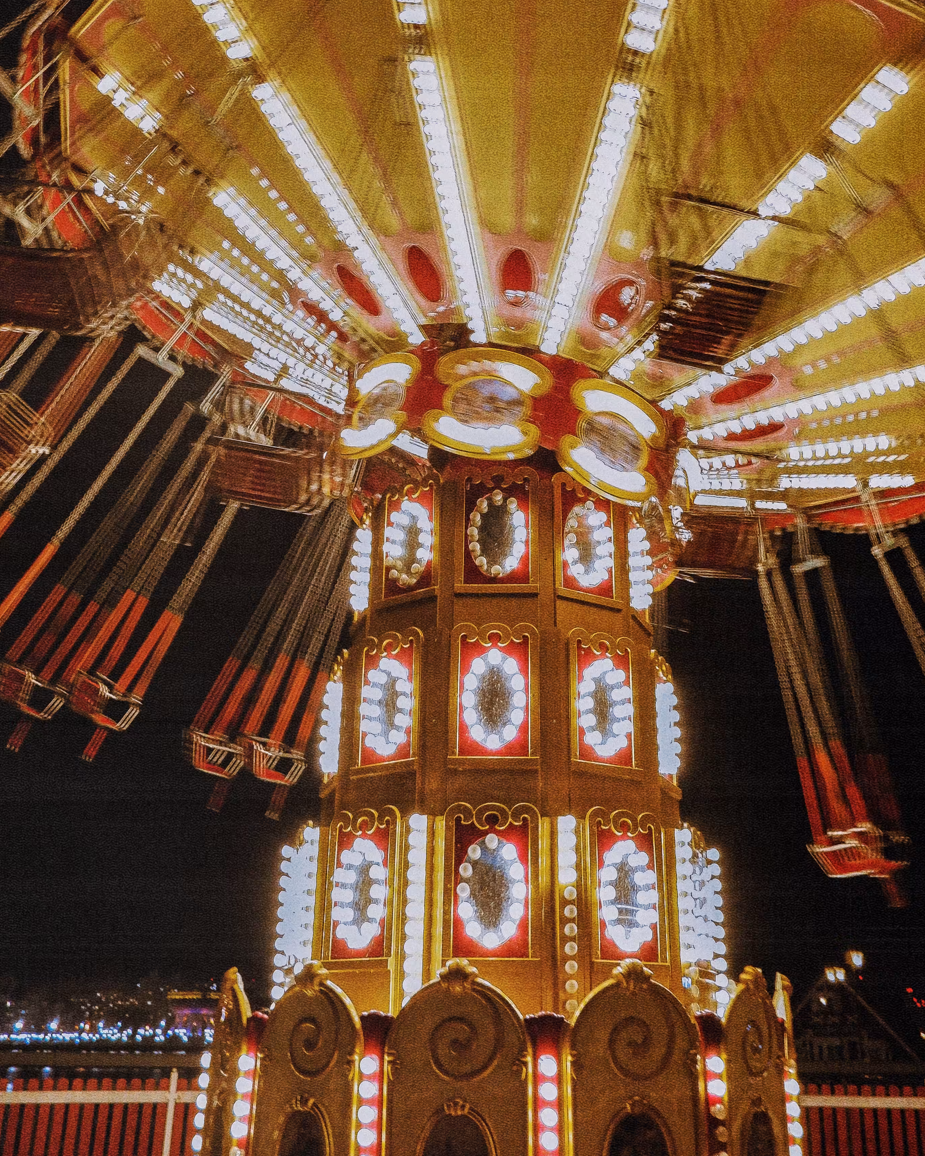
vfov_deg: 47.0
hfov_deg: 39.1
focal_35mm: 38
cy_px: 367
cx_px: 493
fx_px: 1300
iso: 1250
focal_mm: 15
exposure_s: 1/35
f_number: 3.5
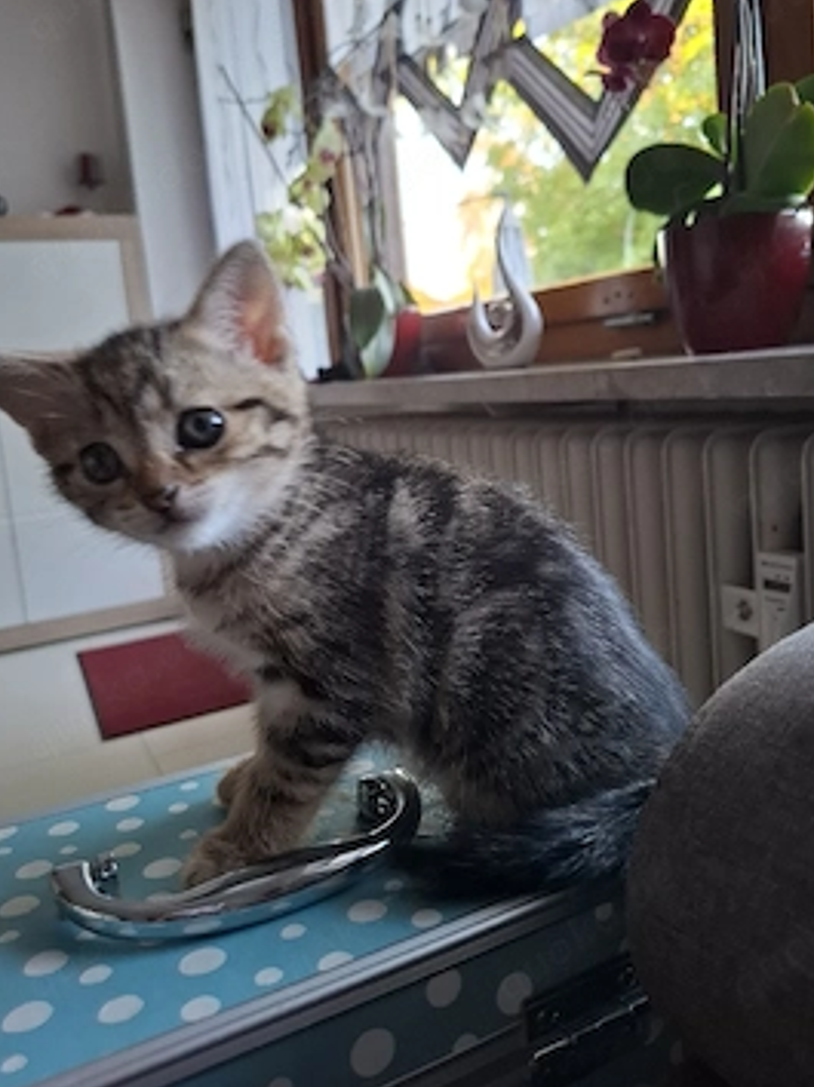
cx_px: 418
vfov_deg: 67.2
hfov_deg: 53.0
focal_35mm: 26
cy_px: 485
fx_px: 816
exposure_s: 1/50
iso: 250
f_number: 1.8
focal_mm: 5.54
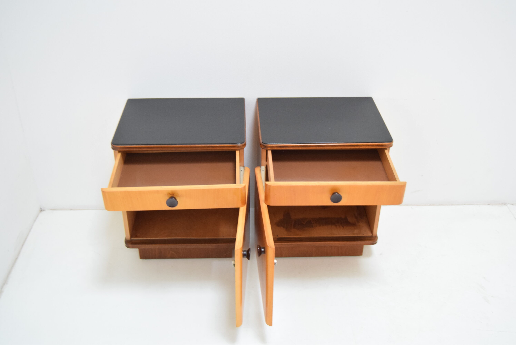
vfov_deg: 34.3
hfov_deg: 49.5
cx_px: 258
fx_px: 559
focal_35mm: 39
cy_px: 172
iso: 1600
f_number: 4
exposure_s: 1/30
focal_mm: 26
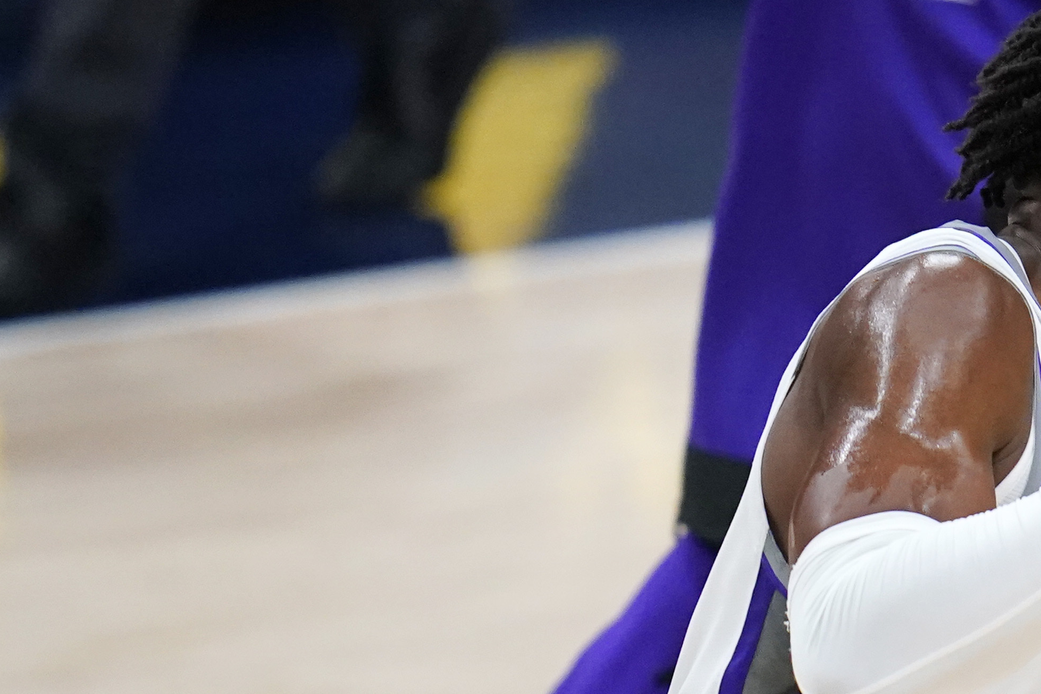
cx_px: 1449
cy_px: 392
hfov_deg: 1.2
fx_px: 49613
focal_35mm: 1716
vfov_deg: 0.8
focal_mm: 560
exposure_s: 1/2000
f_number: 4
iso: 5000
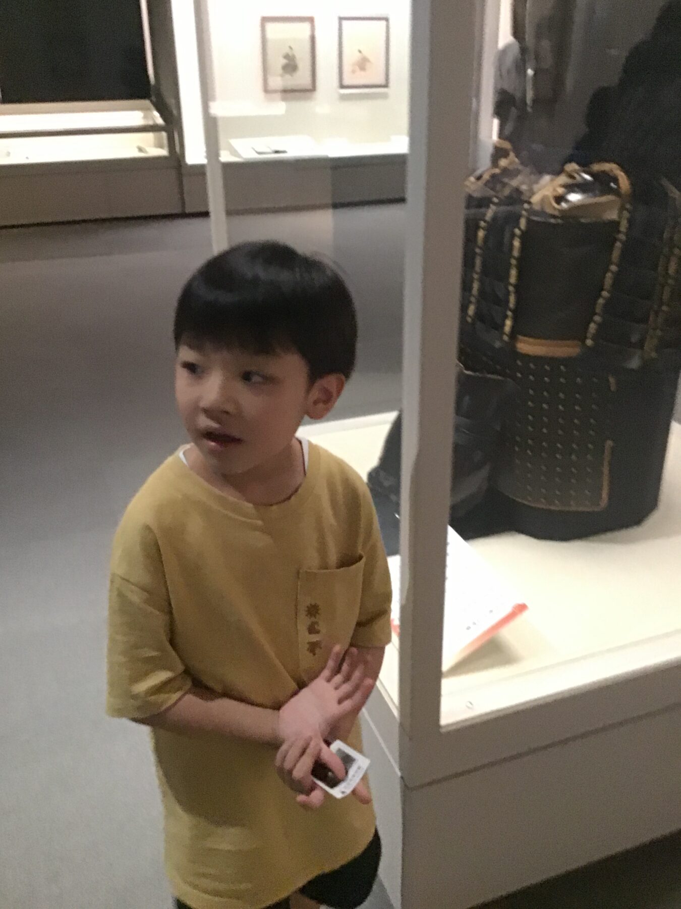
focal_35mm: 31
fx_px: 813
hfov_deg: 45.4
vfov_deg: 58.4
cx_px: 340
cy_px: 454
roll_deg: +0.5
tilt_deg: -27.0
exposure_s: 1/15
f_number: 2.4
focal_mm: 3.3
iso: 500
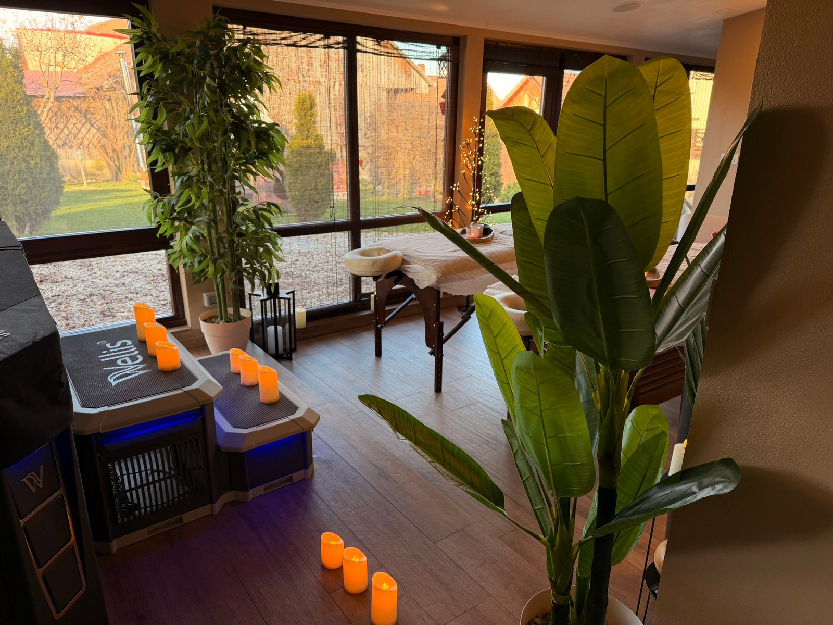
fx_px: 578
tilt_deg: -19.0
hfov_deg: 71.6
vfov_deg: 56.8
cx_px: 416
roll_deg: -1.0
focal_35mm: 24
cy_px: 312
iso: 125
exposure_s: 1/121
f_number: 1.78
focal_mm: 6.76
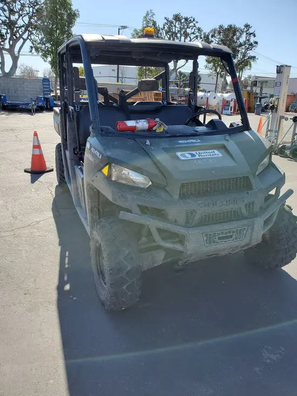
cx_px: 148
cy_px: 198
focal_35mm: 26
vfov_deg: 67.3
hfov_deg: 53.1
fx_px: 297
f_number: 2.4
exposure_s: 1/808
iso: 50
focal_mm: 4.3
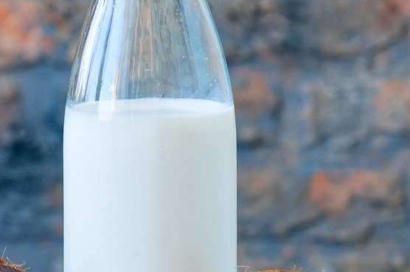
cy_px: 196
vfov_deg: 3.8
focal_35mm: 356
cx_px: 9
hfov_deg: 5.8
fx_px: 4050
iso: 200
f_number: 6.7
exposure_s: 1/45
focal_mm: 105
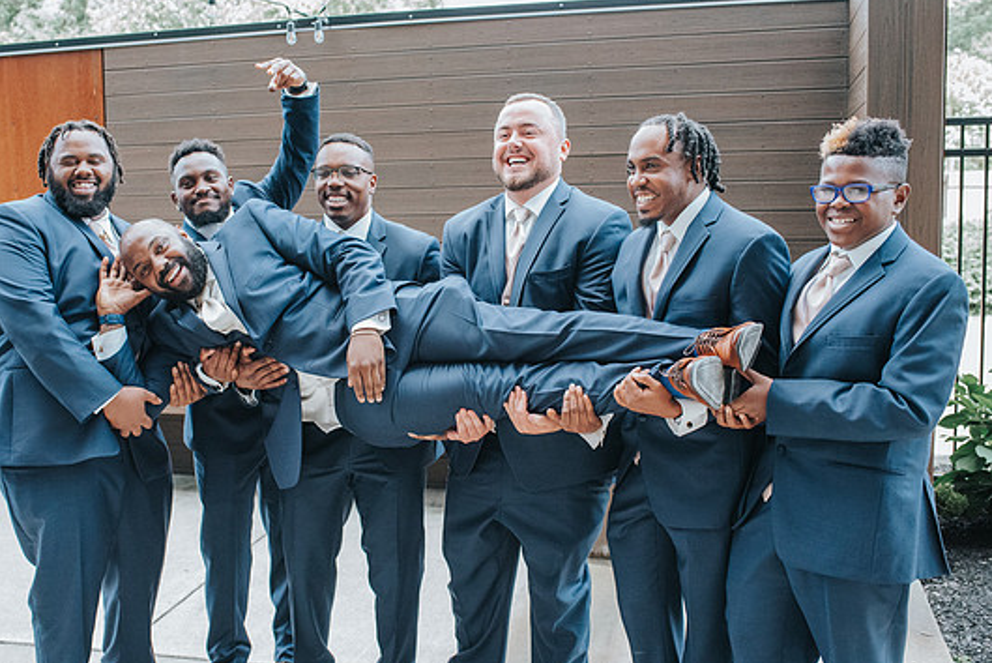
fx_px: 1130
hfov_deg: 47.2
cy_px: 334
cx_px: 420
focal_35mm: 41
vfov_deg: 32.7
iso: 5600
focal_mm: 35
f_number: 4
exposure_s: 1/2000
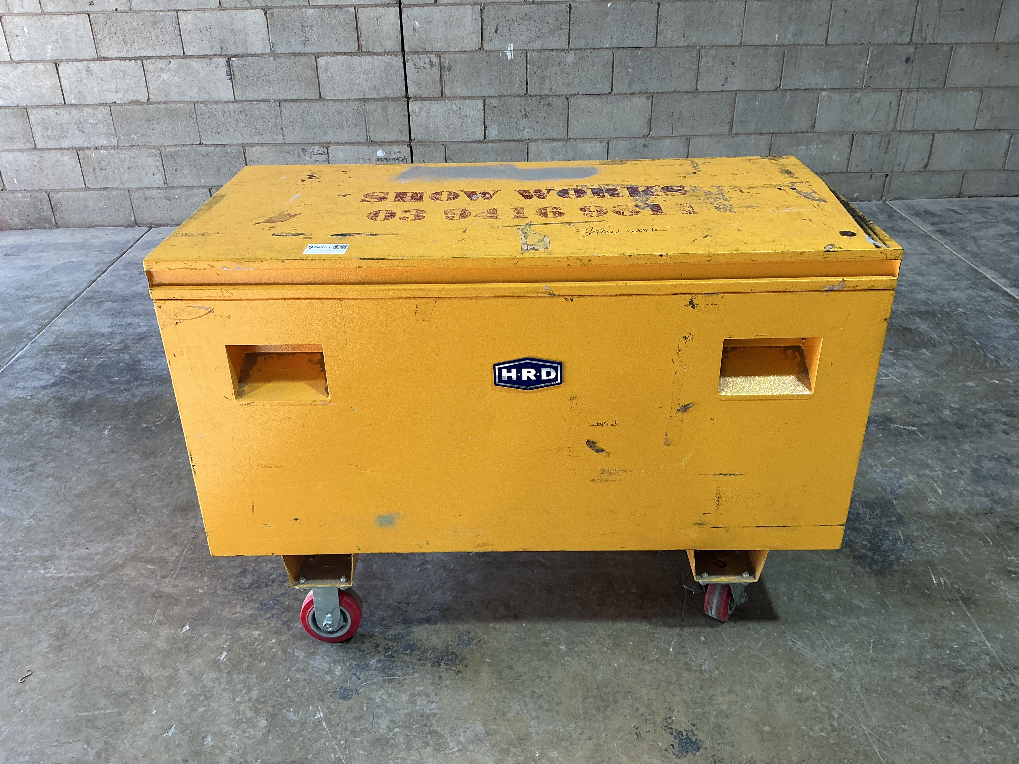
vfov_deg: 48.2
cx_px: 510
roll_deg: +0.8
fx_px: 854
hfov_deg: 61.7
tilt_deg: -28.7
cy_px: 382
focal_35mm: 29
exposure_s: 1/100
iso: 20
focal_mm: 3
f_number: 1.8
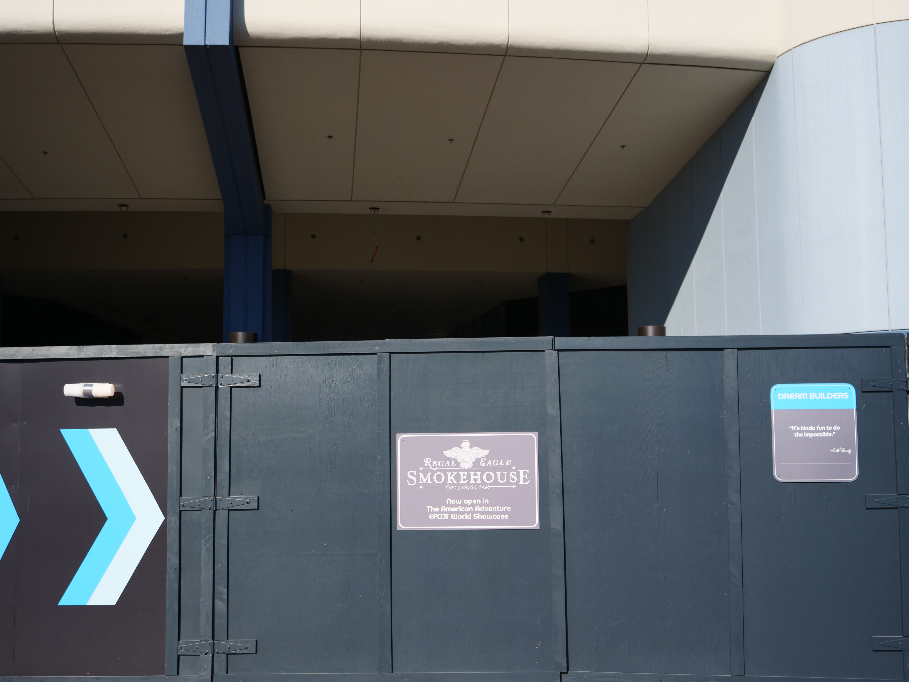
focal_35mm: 44
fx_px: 1155
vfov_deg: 32.9
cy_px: 341
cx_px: 454
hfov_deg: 42.9
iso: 200
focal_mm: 22
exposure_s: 1/2500
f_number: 3.3
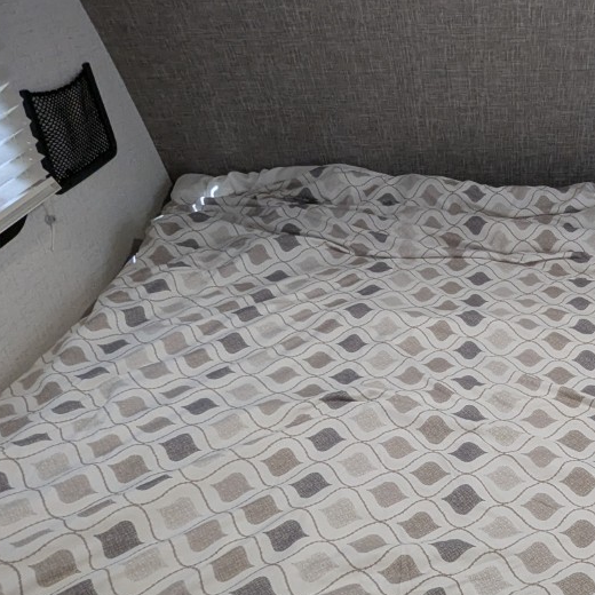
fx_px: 739
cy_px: 378
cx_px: 513
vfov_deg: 43.5
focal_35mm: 38
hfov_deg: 41.1
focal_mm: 2.35
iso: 185
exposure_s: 1/107
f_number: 2.2
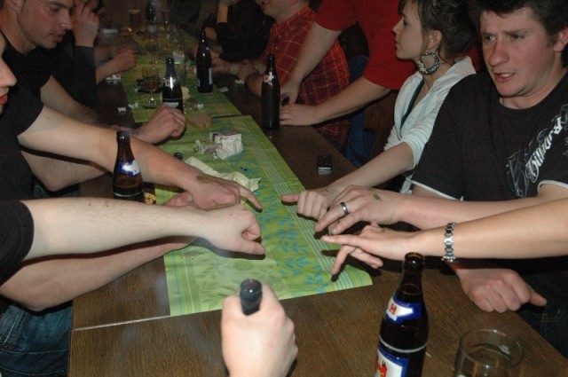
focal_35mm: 38
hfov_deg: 51.3
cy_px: 188
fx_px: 591
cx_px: 284
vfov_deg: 35.4
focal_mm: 25
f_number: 5
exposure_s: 1/60
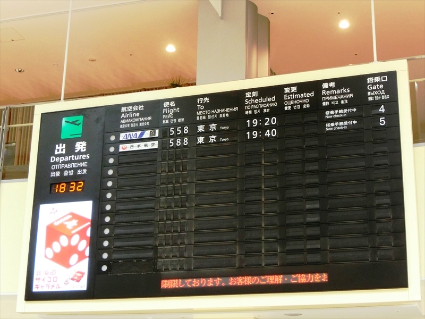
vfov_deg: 21.9
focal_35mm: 67
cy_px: 160
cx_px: 212
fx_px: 823
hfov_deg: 29.0
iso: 800
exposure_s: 1/30
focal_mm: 14.4
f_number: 5.1
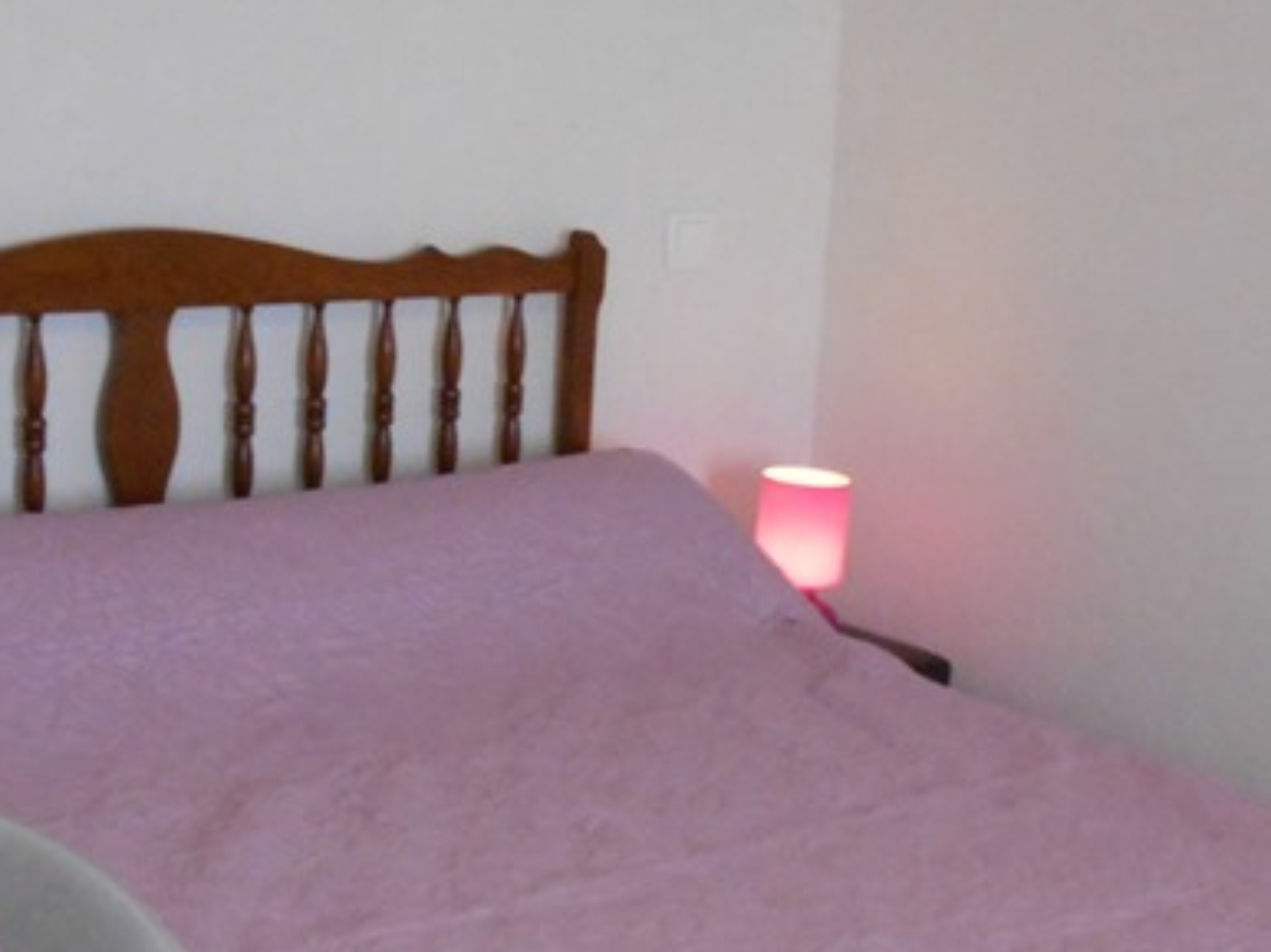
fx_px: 2532
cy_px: 567
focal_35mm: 69
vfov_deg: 21.3
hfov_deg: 28.1
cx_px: 777
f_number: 3.4
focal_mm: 4.7
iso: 400
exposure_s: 1/30
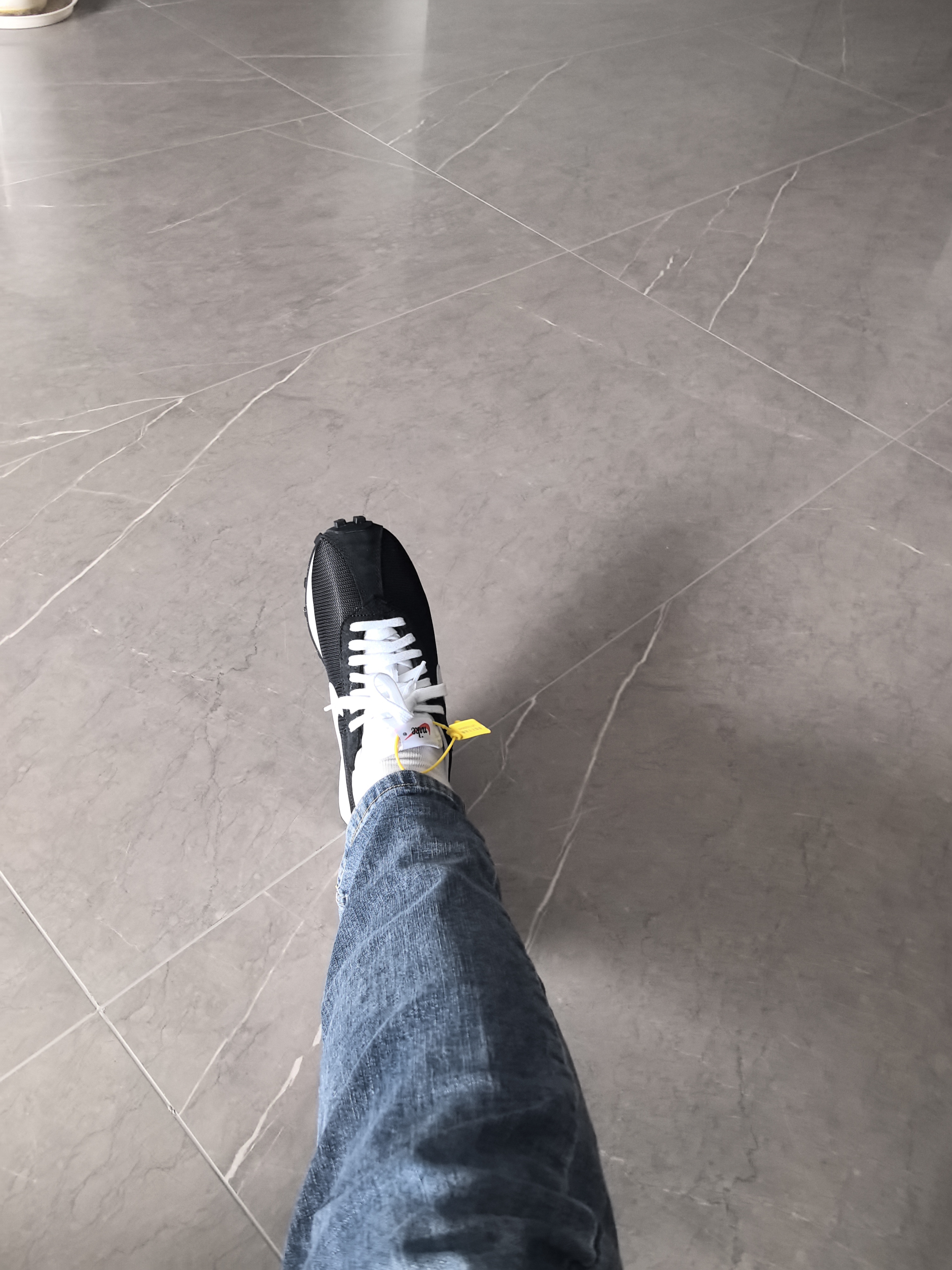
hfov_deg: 51.4
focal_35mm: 27
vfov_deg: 65.3
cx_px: 476
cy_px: 635
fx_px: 990
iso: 250
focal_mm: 5.75
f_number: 2
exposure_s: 1/50
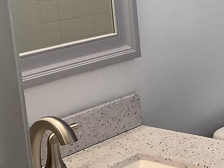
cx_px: 302
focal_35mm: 94
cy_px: 60
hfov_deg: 19.1
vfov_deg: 15.7
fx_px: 608
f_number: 2.4
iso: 100
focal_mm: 3.3
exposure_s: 1/60
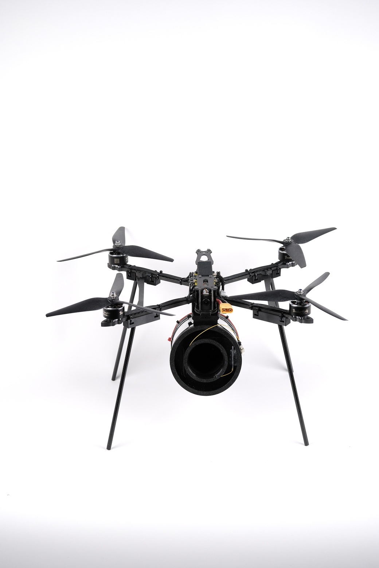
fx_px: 1326
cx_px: 190
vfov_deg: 24.2
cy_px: 284
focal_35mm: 84
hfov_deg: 16.3
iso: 1000
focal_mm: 56
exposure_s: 1/200
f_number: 3.6
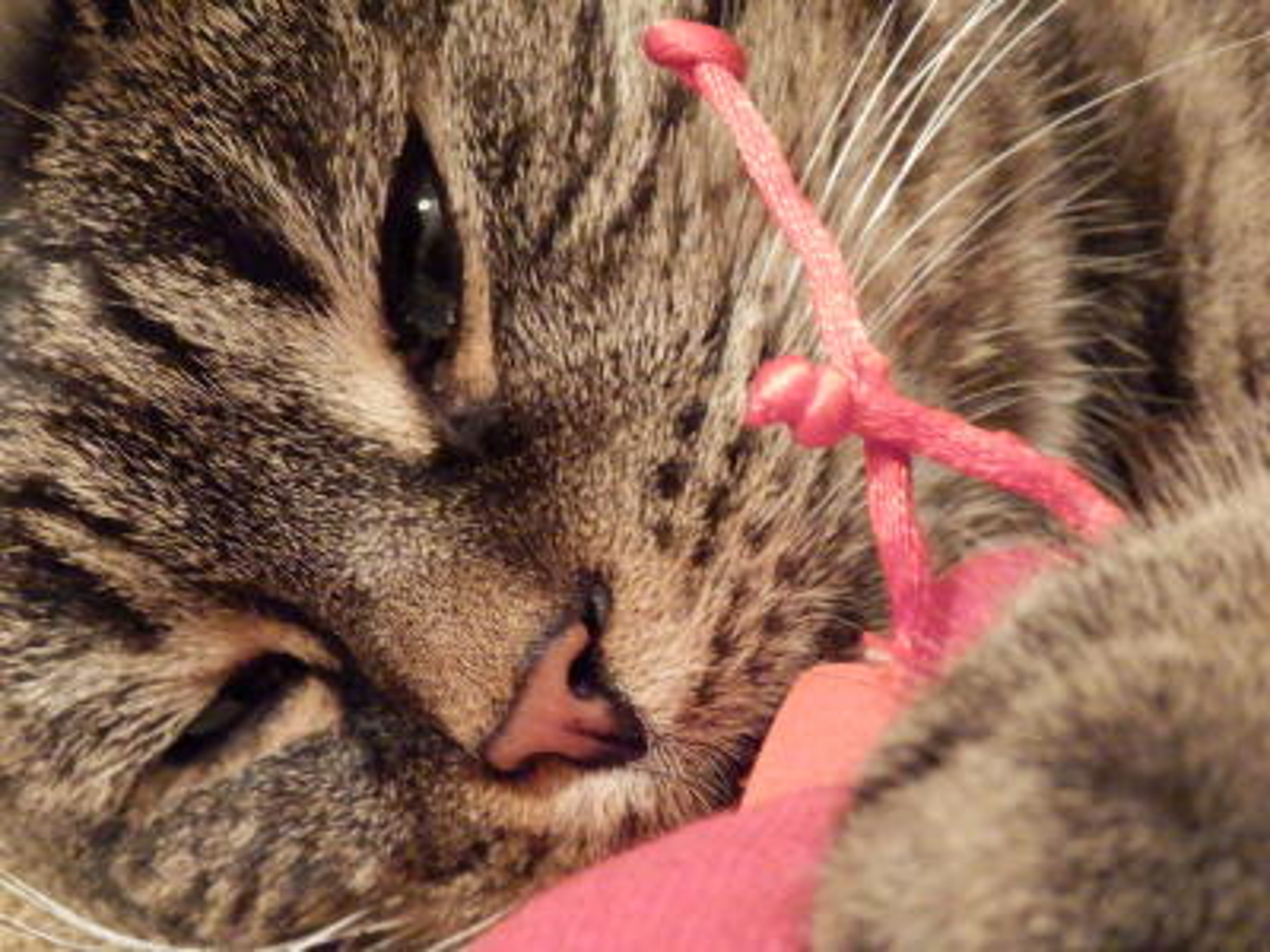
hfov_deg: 29.4
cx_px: 635
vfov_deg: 22.3
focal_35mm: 66
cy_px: 476
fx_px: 2421
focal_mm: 11.9
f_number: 4.4
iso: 3200
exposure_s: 1/15
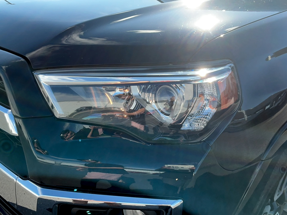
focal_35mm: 30
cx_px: 144
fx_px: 249
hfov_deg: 60.0
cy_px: 108
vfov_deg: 46.8
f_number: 1.8
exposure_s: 1/486
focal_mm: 3
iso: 25
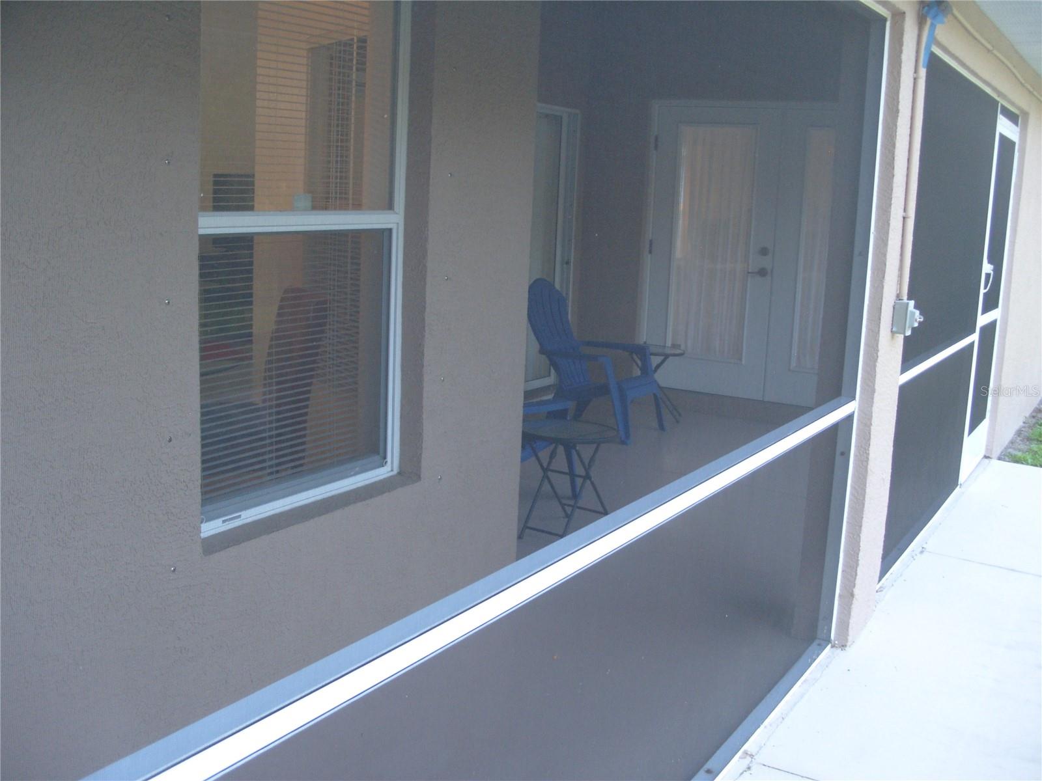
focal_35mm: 35
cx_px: 521
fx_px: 1054
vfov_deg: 40.7
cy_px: 390
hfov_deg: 52.6
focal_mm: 7.8
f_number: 2.8
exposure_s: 1/45
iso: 120
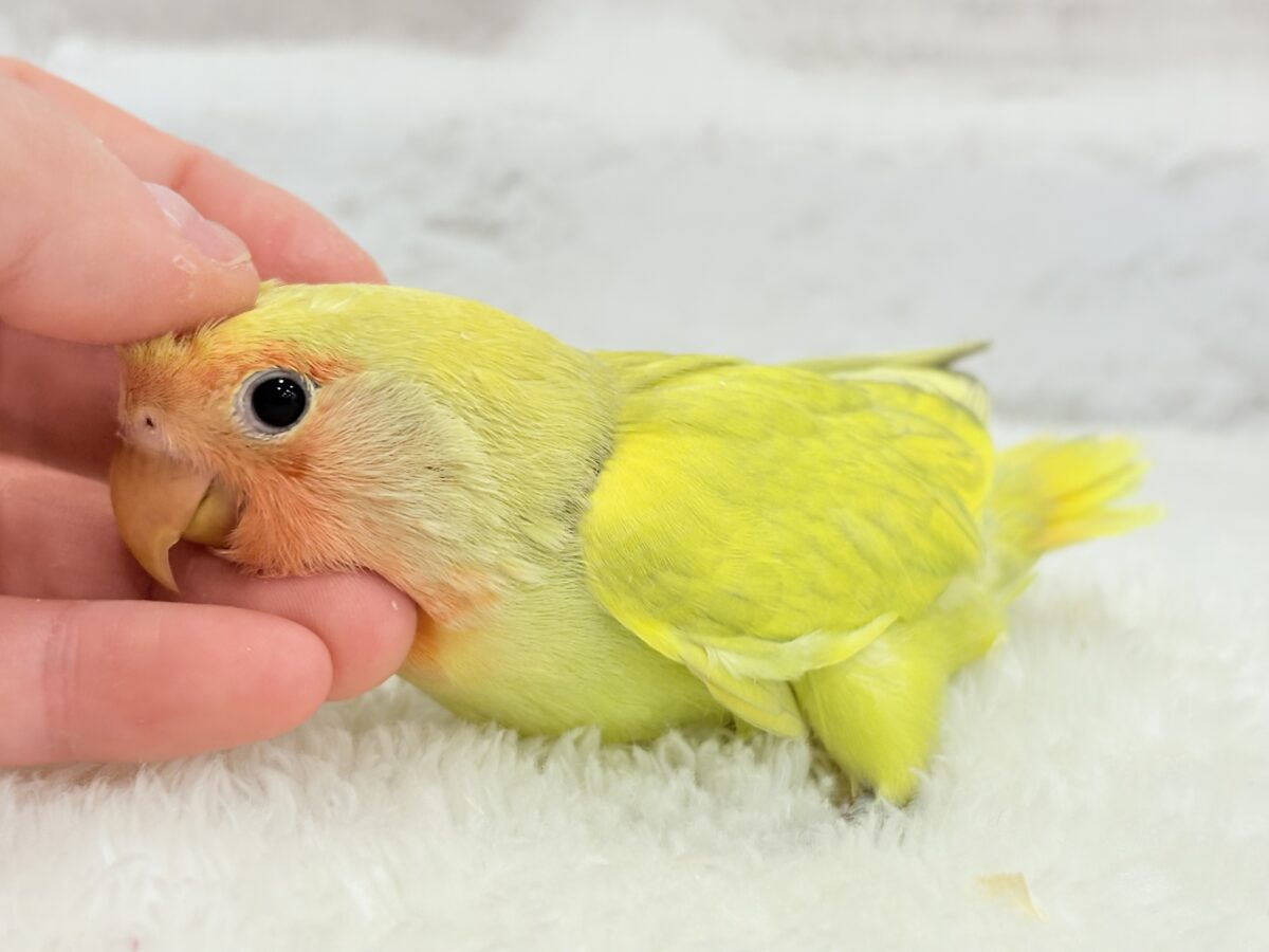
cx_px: 634
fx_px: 1906
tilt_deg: -14.3
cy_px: 476
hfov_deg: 36.8
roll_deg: -2.6
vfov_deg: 28.0
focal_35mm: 52
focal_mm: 5.96
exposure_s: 1/100
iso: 80
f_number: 1.6
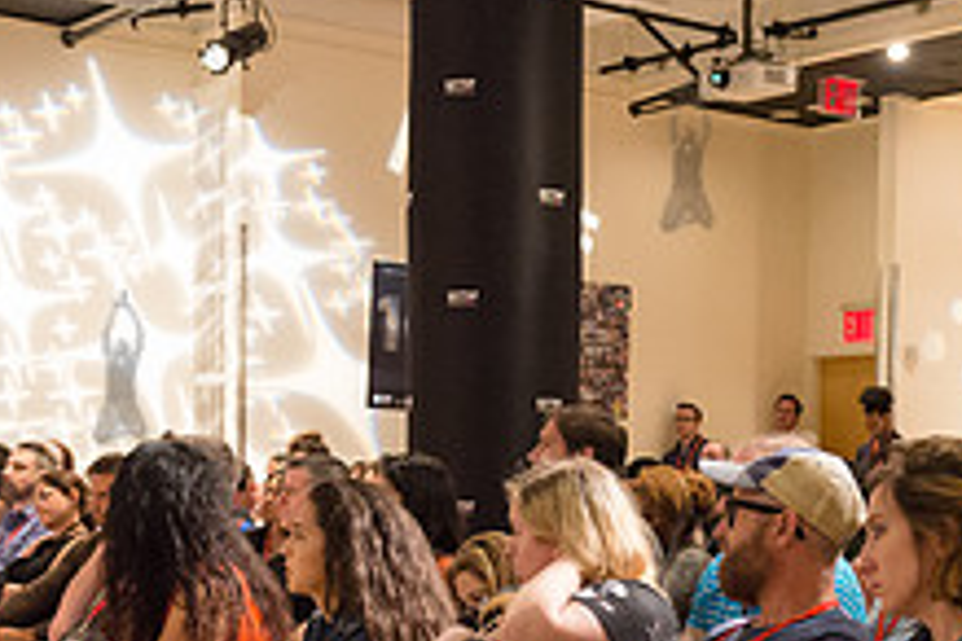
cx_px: 685
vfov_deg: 18.1
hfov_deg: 27.1
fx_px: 1977
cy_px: 577
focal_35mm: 74
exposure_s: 1/200
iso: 4000
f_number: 2.8
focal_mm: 28
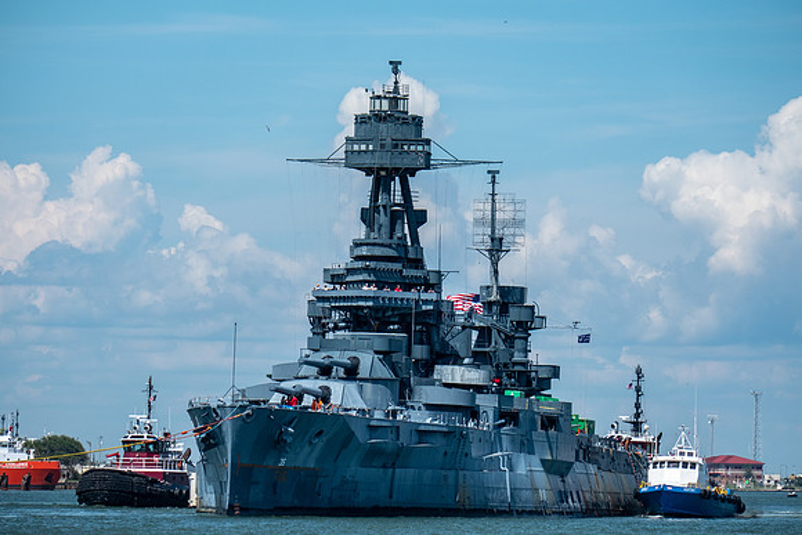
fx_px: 6790
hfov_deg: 6.8
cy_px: 268
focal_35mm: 305
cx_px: 401
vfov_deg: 4.5
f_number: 6.4
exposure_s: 1/1600
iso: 200
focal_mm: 200
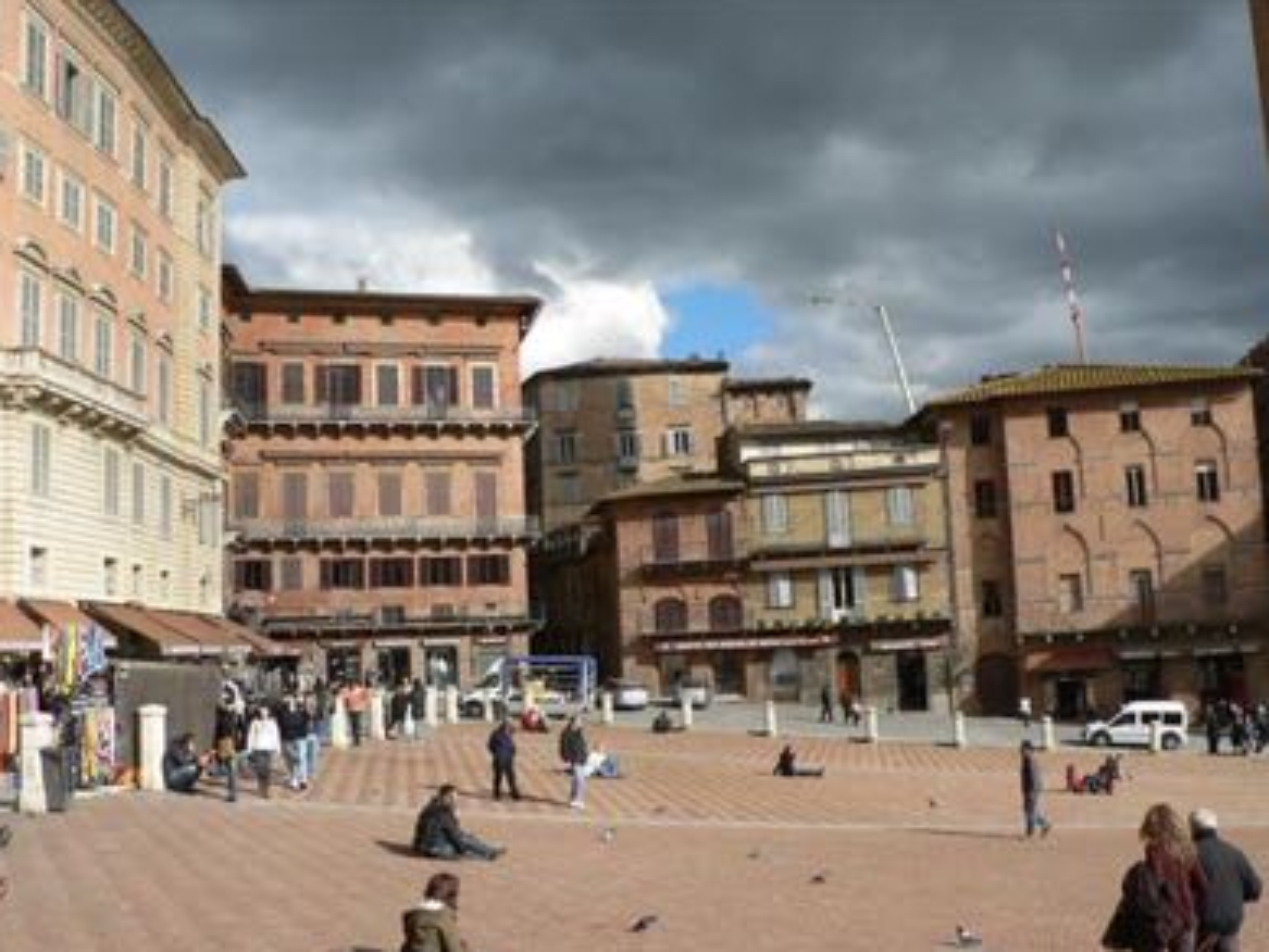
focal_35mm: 37
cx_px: 643
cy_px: 483
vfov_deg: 38.7
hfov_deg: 50.1
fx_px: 1357
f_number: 4.5
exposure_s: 1/400
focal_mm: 6
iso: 80
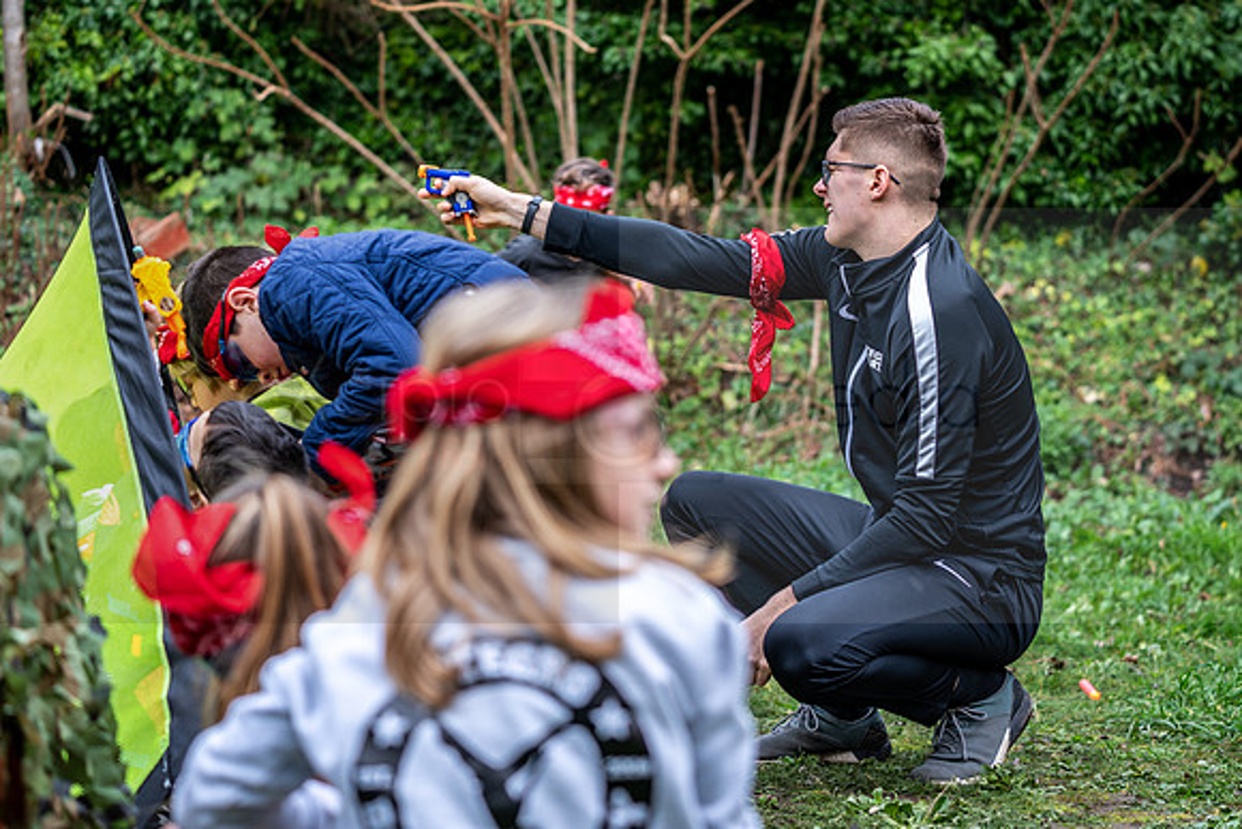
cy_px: 377
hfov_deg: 24.6
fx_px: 2845
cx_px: 731
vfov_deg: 16.6
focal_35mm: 82
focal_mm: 70
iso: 125
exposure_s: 1/125
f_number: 2.8
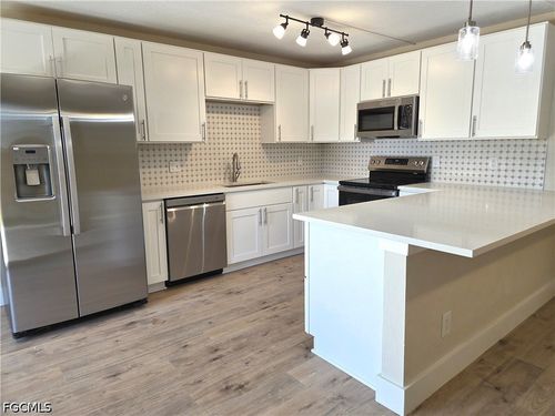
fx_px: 369
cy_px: 208
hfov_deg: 73.9
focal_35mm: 23
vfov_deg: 58.9
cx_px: 278
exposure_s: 1/120
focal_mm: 5.4
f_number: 1.8
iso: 100
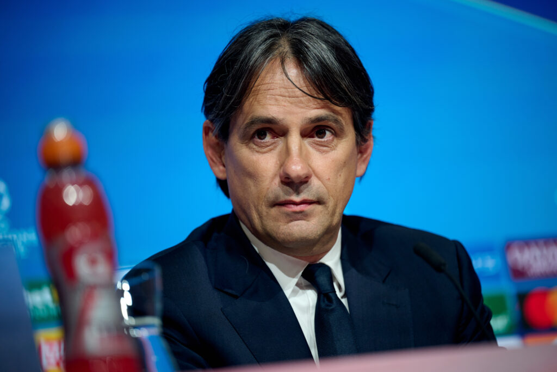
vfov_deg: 6.9
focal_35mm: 200
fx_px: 3095
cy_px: 186
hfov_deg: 10.3
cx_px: 278
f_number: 2.8
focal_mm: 200
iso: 560
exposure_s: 1/176
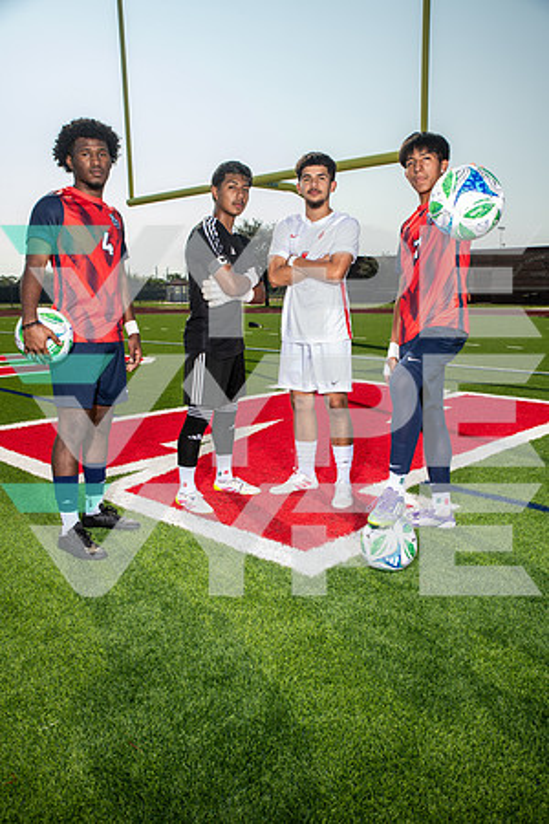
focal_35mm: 30
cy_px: 412
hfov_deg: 43.6
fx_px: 686
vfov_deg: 61.9
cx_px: 274
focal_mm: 30
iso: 100
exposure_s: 1/400
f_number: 6.3
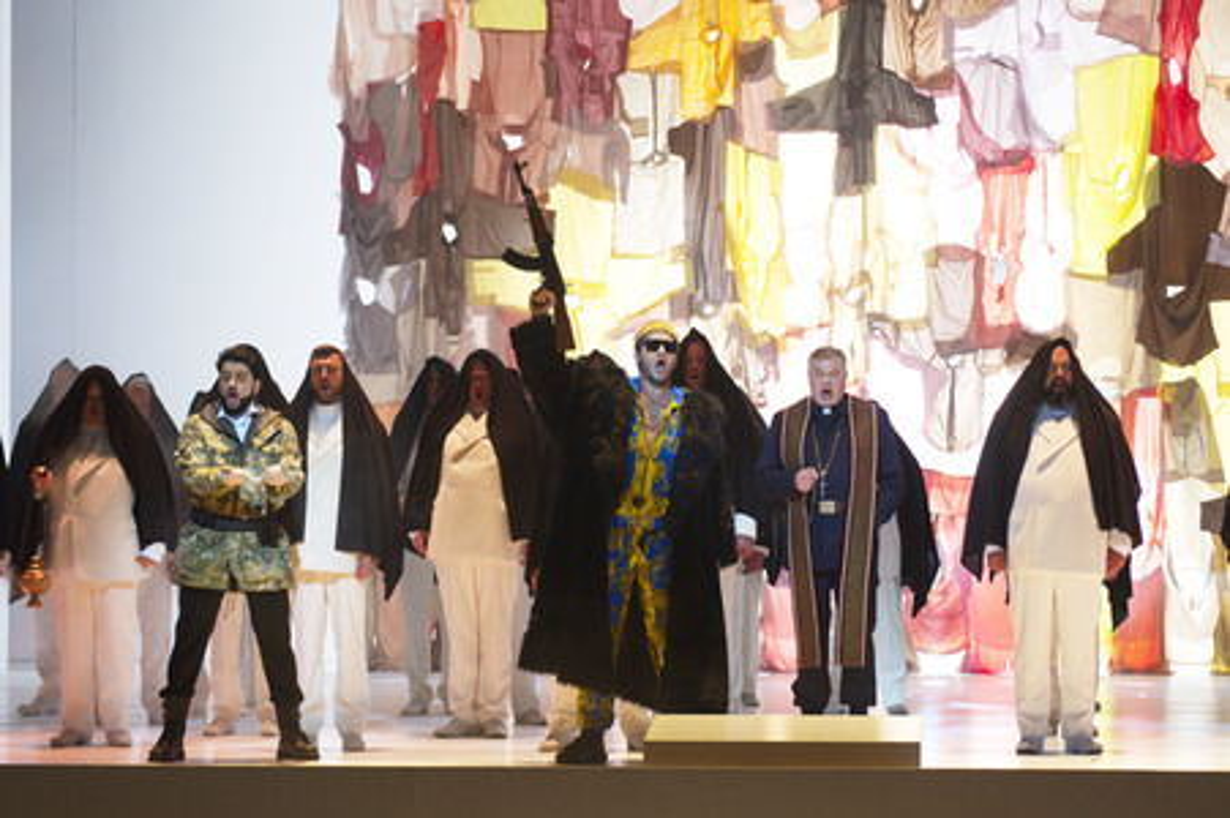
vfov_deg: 11.4
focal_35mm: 120
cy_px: 409
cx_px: 615
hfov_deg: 17.1
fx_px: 4097
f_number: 4
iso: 1600
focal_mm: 120
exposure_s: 1/160
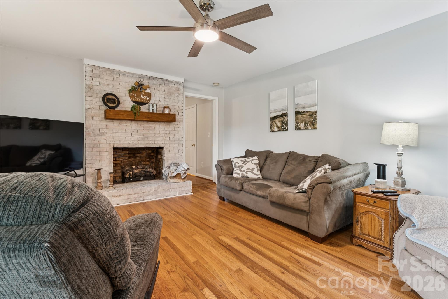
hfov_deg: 94.6
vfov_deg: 71.7
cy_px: 150
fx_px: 207
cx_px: 224
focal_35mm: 17
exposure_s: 5
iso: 100
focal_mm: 16.6
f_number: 13
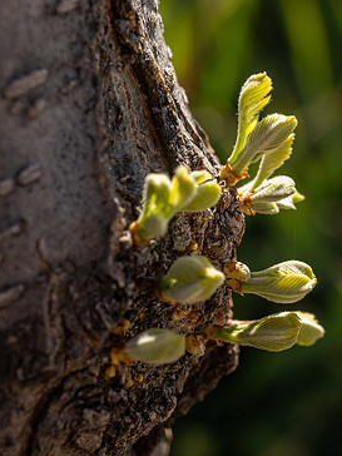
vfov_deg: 21.3
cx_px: 278
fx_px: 1212
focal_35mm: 92
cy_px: 230
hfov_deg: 15.9
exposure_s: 1/320
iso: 320
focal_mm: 60
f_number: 11
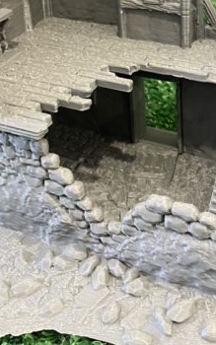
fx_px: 593
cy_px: 41
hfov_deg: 20.6
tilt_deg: -24.0
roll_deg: +3.7
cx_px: 125
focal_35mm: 63
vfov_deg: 31.1
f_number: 1.6
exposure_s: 1/33
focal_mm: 4.2
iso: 400
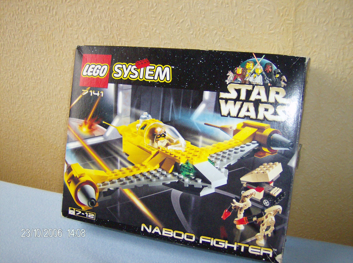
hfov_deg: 51.5
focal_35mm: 36
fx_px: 366
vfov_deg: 39.5
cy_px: 132
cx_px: 176
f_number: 2.8
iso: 200
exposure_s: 1/60
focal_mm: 6
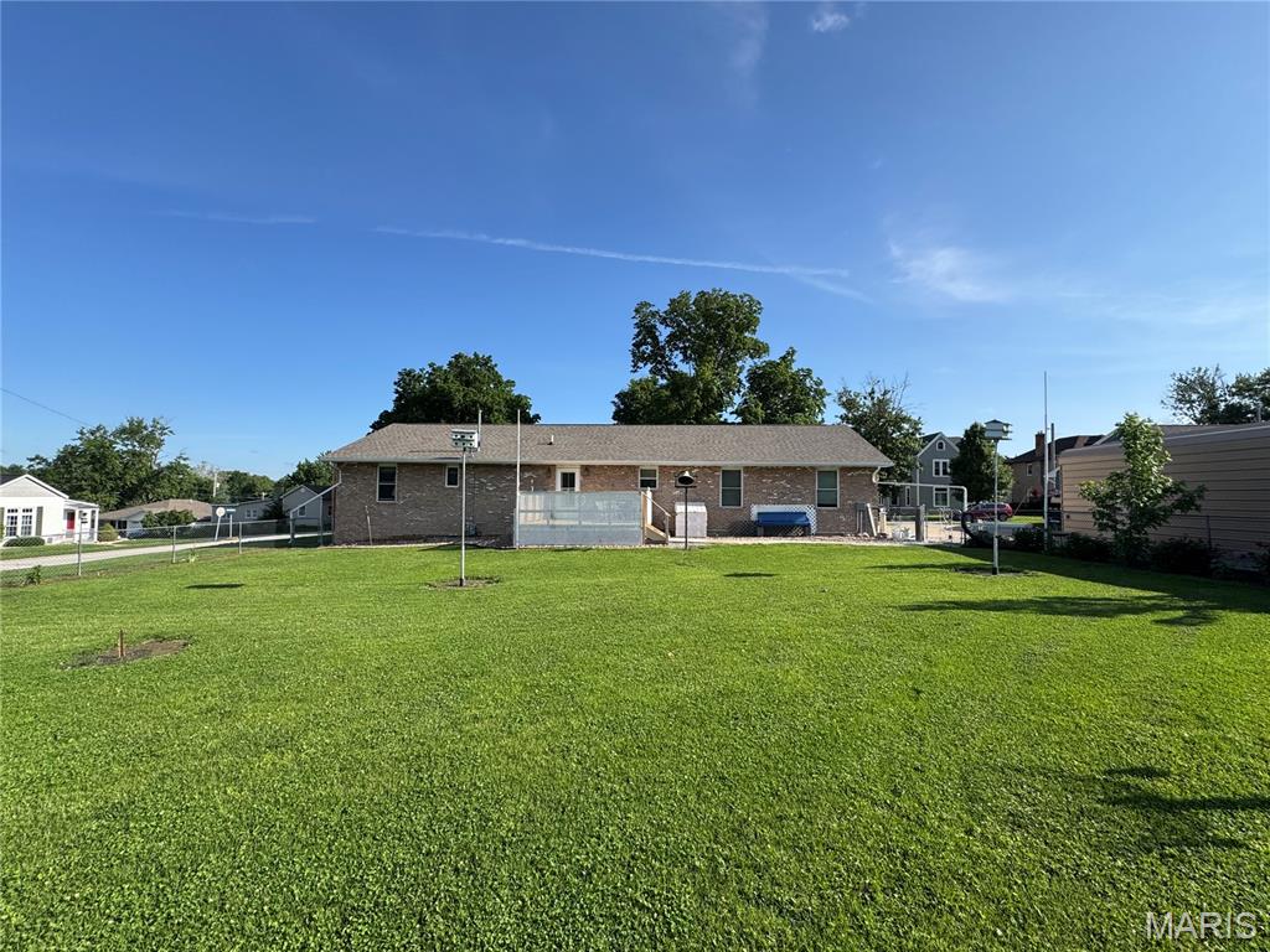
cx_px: 635
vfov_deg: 85.7
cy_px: 476
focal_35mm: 14
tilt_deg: +3.9
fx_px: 514
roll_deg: -1.0
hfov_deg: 102.1
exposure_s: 1/1299
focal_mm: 2.22
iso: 40
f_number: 2.2
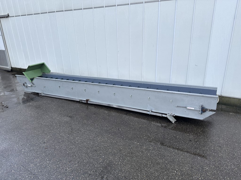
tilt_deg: -17.7
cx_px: 120
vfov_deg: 56.8
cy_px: 90
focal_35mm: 24
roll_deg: +1.6
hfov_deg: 71.6
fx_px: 167
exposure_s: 1/650
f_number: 1.78
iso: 80
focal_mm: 6.86
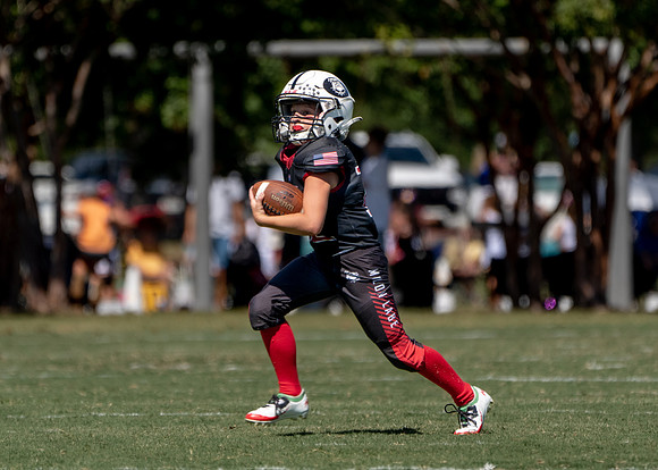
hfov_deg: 2.4
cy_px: 258
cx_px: 296
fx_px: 15599
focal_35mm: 835
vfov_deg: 1.7
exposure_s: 1/1250
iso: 160
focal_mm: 400
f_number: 5.6
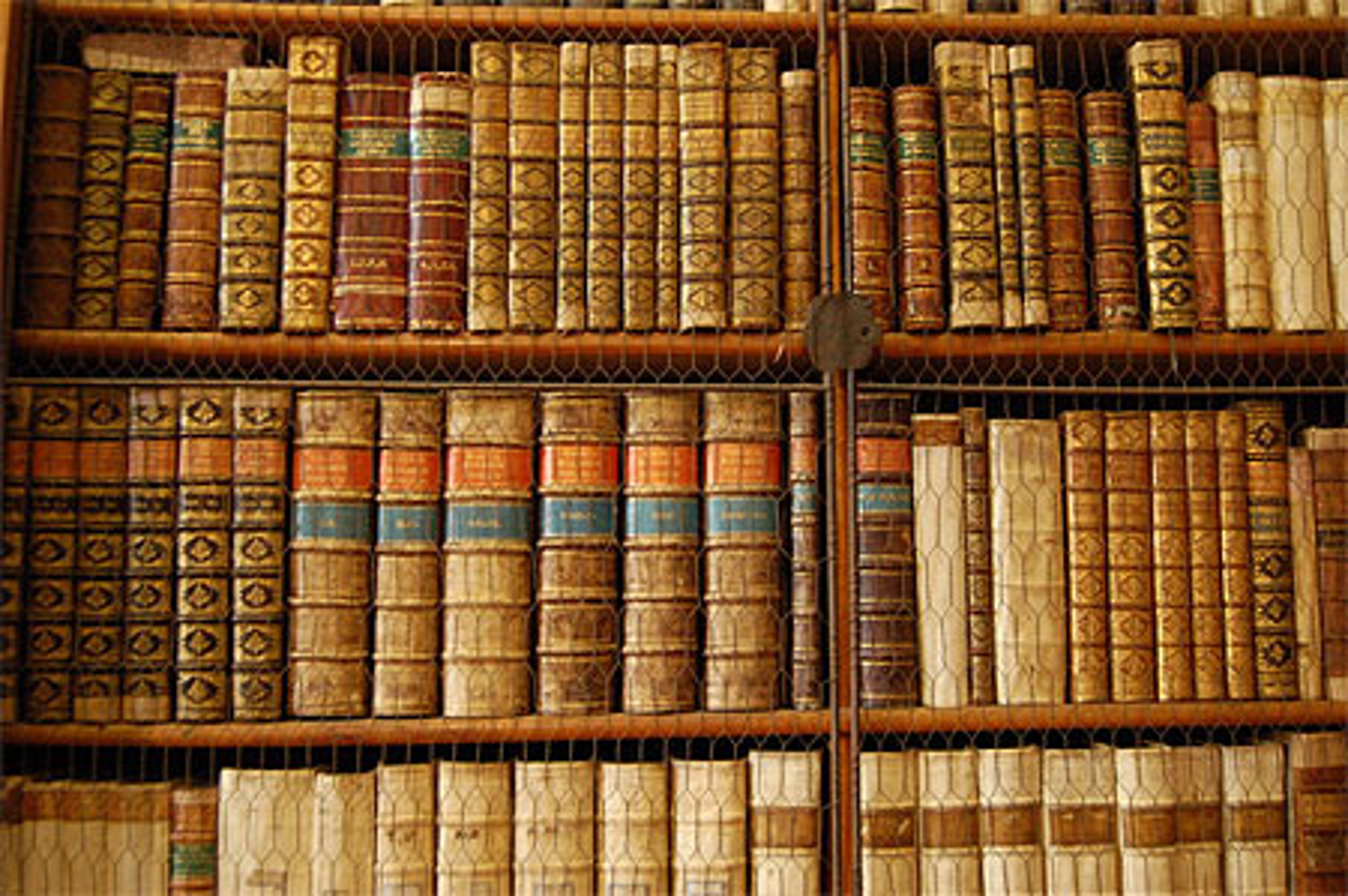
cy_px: 448
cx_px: 674
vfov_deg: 38.3
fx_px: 1290
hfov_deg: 55.2
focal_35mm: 34
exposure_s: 1/5
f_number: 3.8
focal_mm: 23
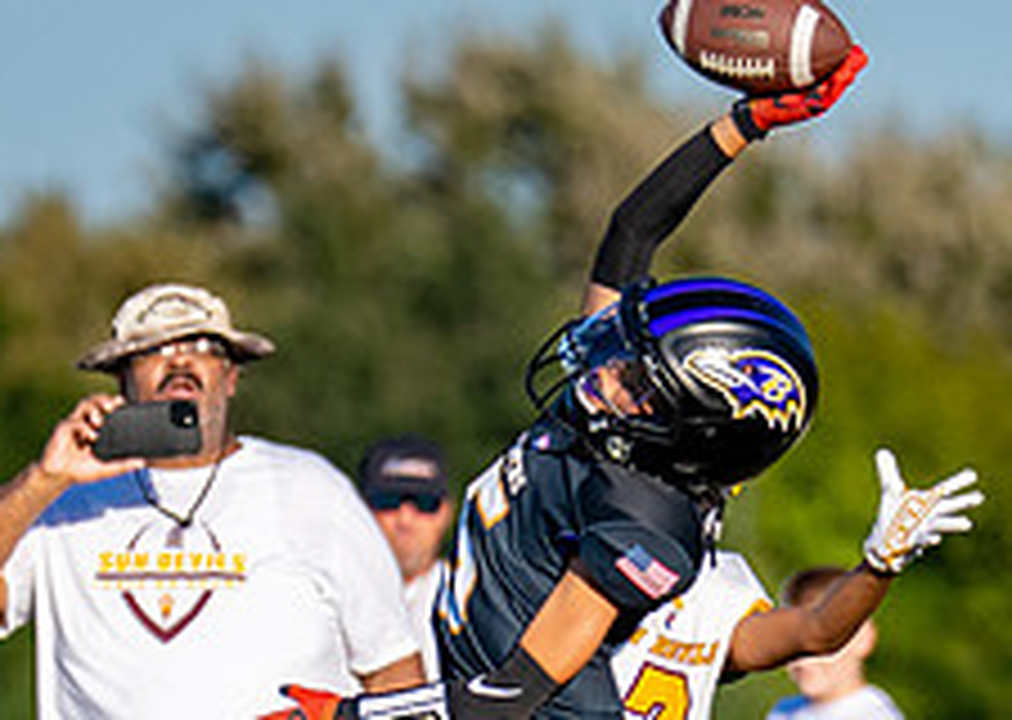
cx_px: 520
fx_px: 34754
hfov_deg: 1.7
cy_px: 1142
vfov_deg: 1.2
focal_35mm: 1211
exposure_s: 1/3200
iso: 160
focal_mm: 200
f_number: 2.8
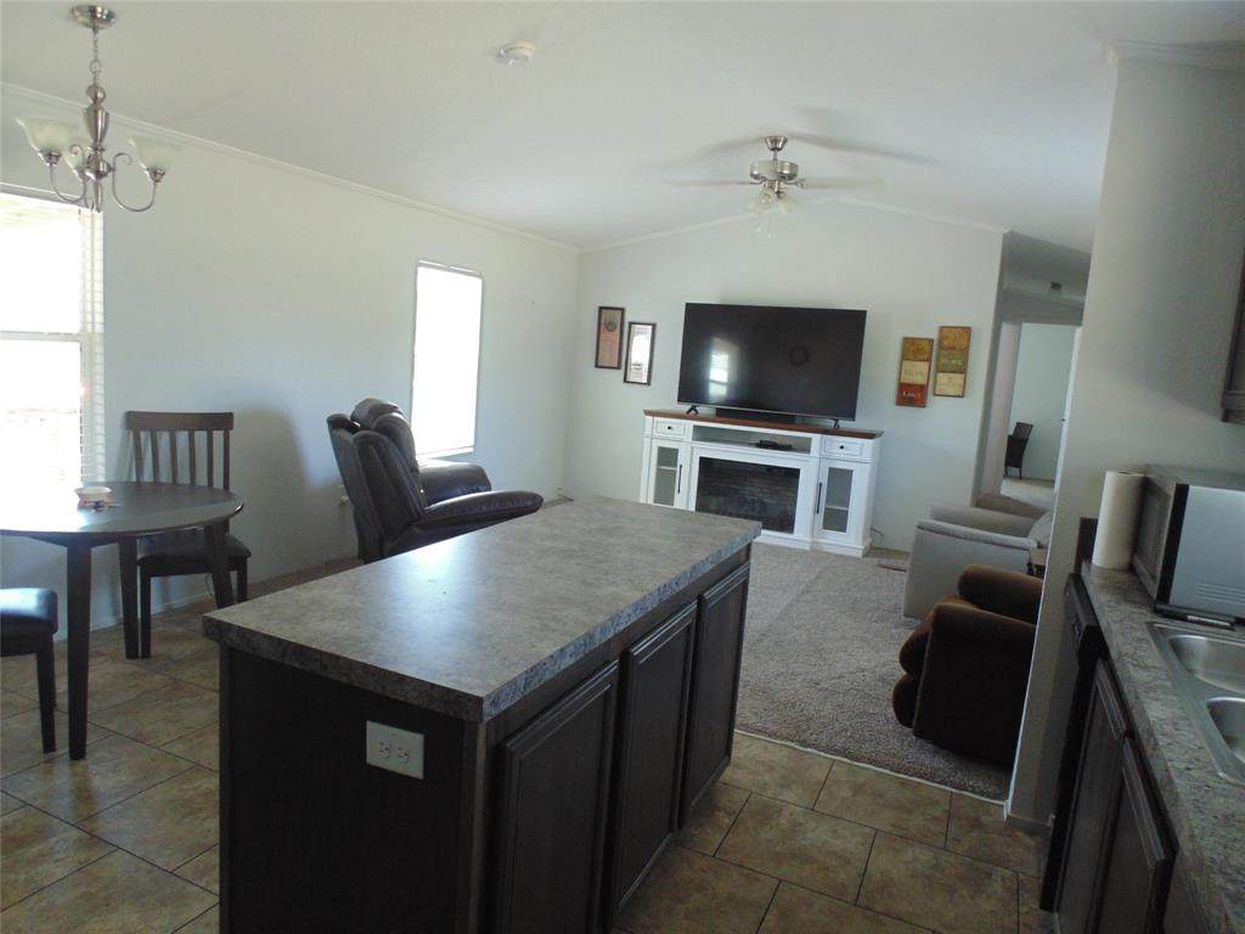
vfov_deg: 61.1
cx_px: 622
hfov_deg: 76.4
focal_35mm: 22
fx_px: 791
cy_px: 467
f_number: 3.1
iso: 200
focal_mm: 4
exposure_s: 1/30
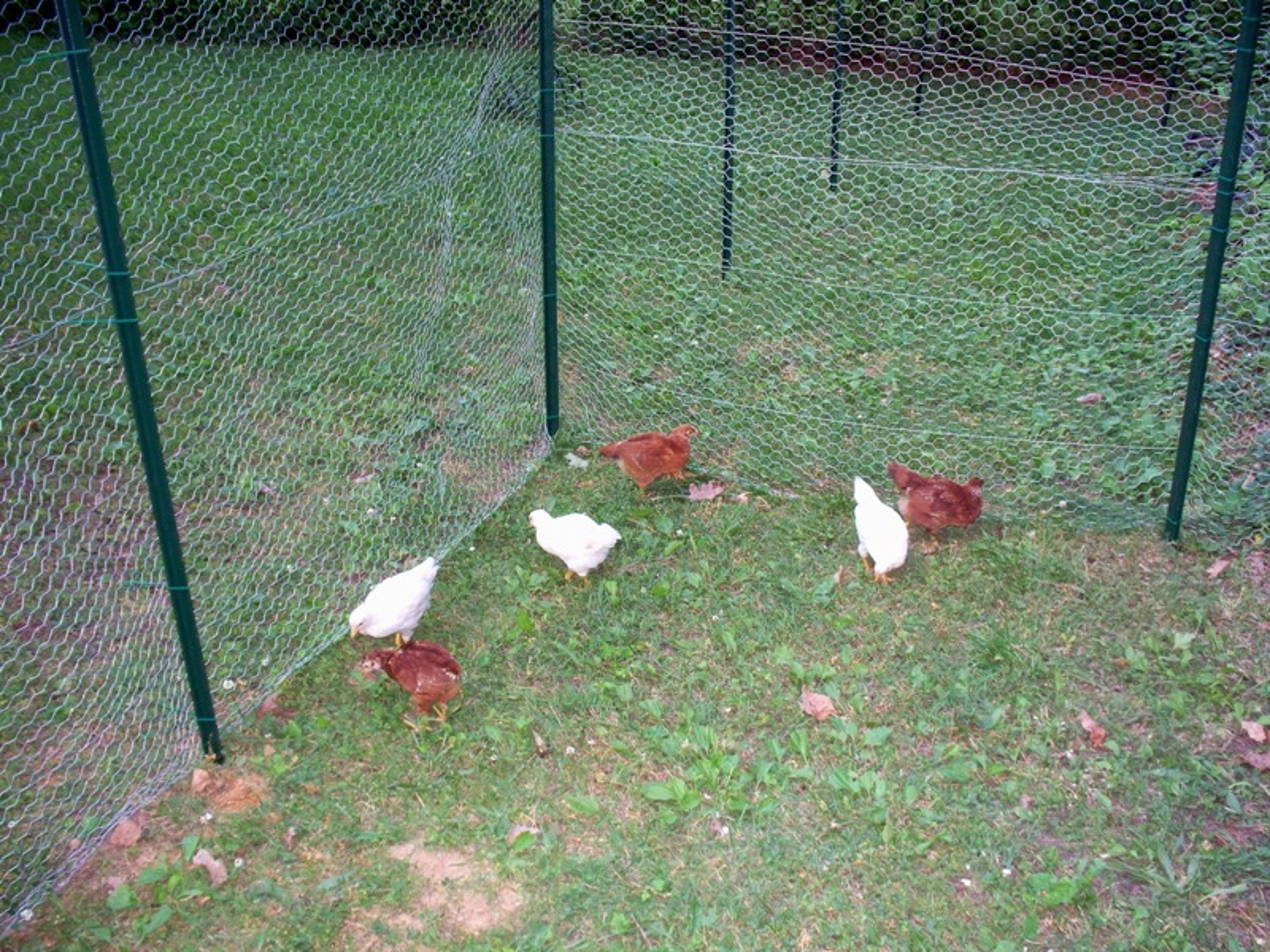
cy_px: 476
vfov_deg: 40.7
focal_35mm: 35
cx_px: 635
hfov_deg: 52.6
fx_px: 1284
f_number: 2.8
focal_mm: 7.54
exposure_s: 1/30
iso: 200
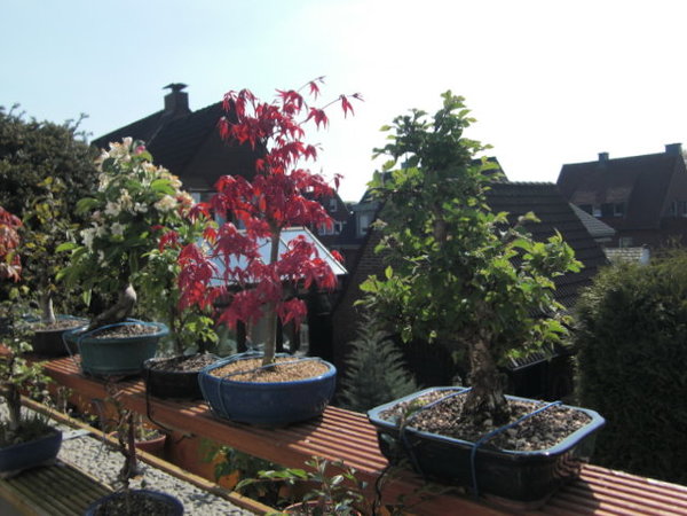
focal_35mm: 33
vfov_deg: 42.9
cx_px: 344
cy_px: 258
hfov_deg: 55.4
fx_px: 655
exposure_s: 1/200
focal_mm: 5.8
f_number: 7.2
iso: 50
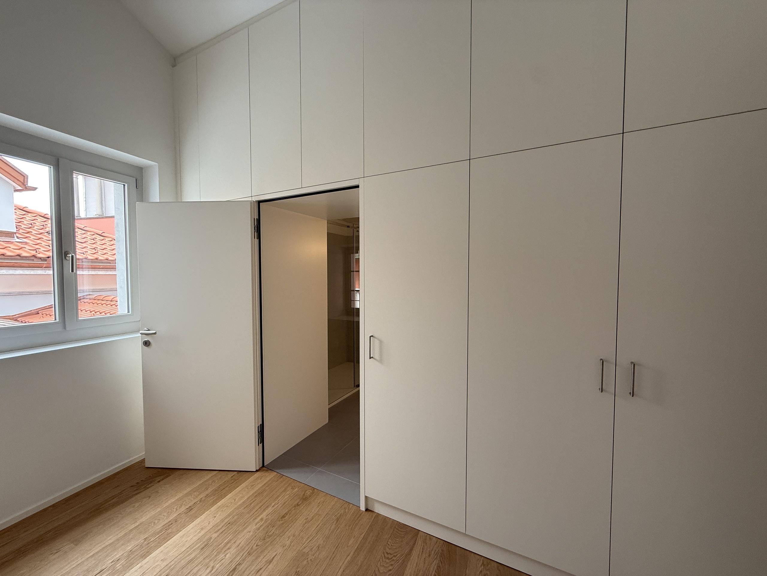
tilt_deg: -1.8
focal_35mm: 14
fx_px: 310
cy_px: 288
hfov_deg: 102.1
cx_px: 384
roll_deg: +0.3
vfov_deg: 85.7
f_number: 2.2
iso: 160
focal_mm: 2.22
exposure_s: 1/99
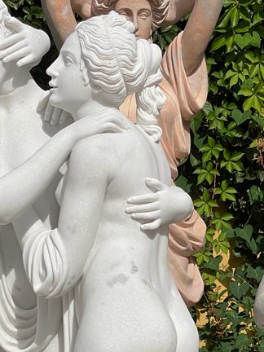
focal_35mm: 158
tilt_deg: +2.8
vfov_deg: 12.3
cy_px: 396
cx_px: 26
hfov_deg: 9.4
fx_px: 1607
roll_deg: -0.7
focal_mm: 7.5
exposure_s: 1/5814
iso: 25
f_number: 2.2
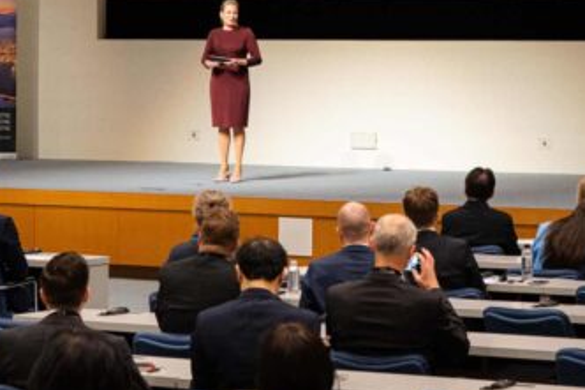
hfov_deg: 14.8
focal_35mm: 139
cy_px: 19
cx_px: 240
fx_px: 2258
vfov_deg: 9.8
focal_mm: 60
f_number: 4.5
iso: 2500
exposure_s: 1/200
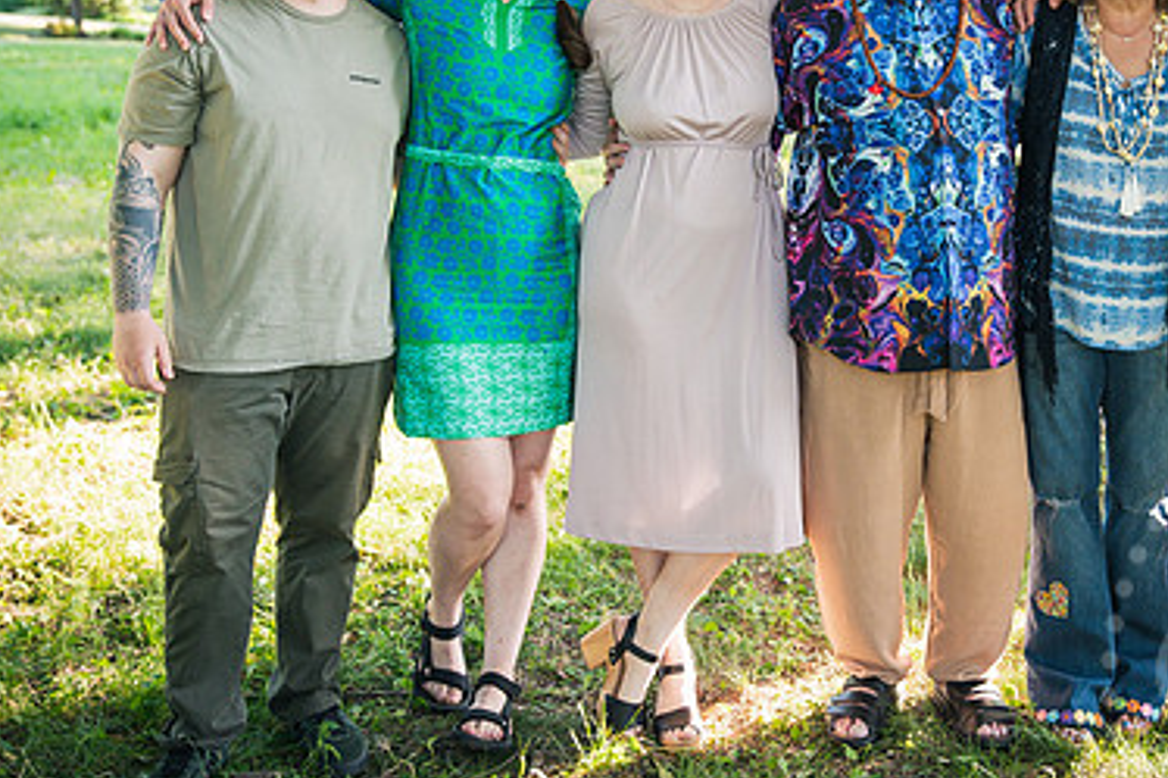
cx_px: 806
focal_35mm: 59
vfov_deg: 22.8
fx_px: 1913
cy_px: 237
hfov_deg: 33.6
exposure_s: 1/320
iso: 800
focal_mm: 38
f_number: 3.5
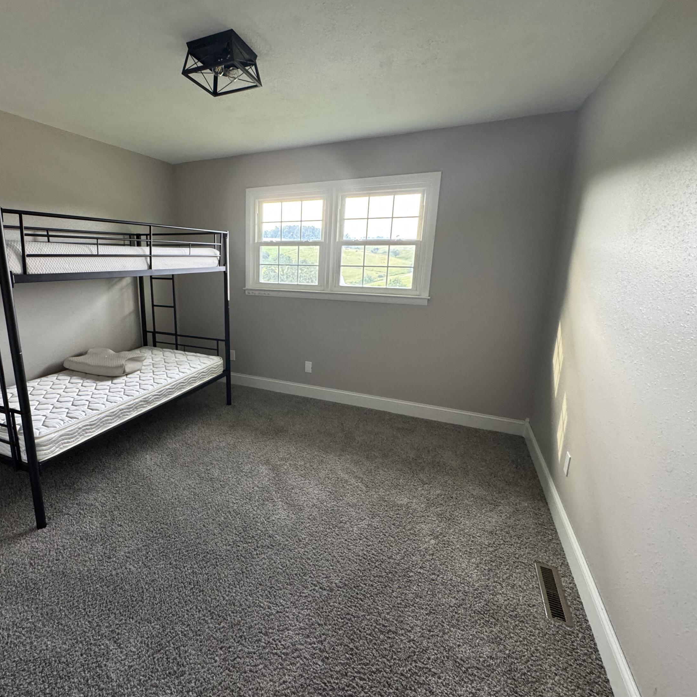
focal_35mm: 17
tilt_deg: -12.7
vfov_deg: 84.0
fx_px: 387
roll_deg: -0.6
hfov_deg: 82.2
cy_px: 341
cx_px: 258
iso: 320
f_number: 2.2
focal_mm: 2.22
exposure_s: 1/60
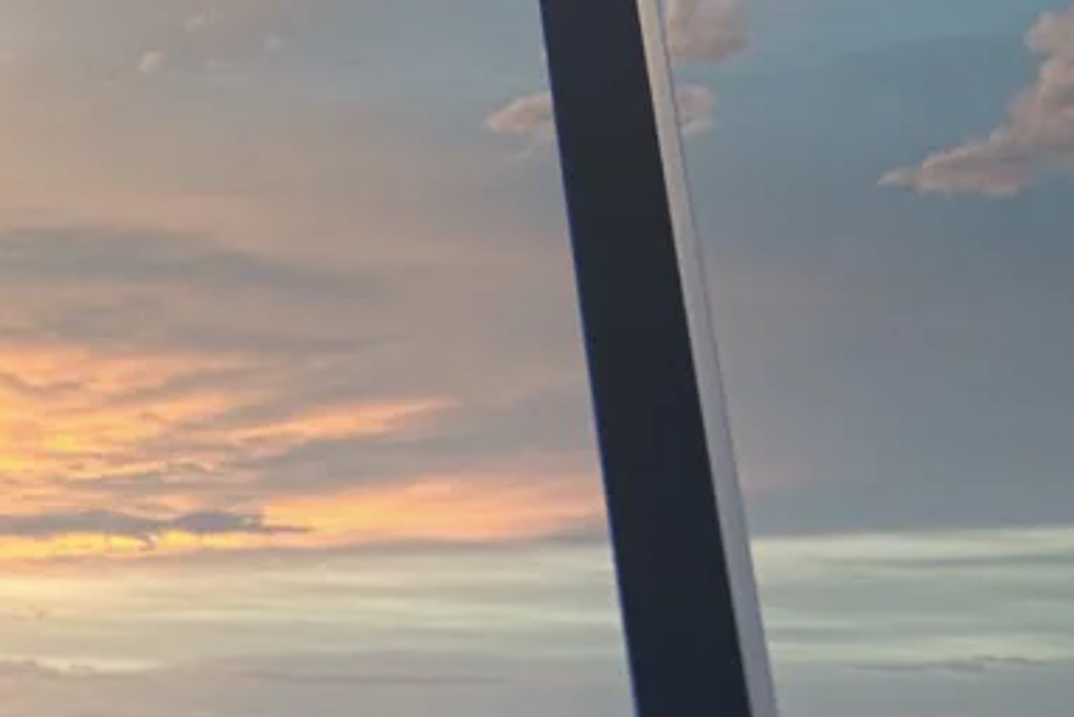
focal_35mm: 125
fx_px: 3731
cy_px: -419
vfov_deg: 10.5
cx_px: -562
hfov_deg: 15.1
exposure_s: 1/400
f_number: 2.8
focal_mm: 37.3
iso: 100
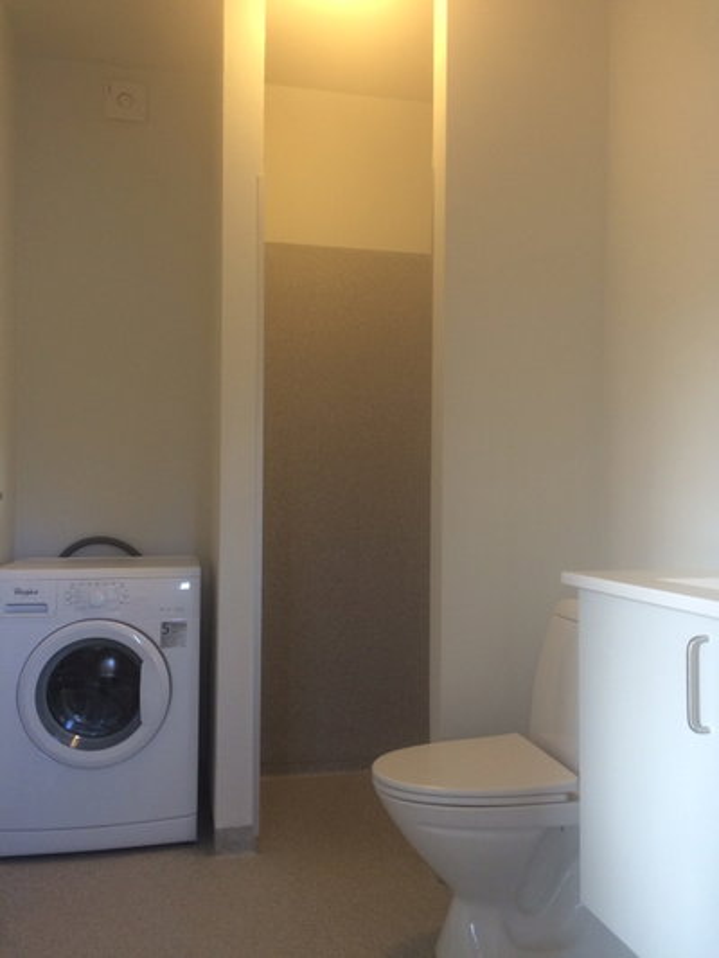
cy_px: 479
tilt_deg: -1.0
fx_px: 803
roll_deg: +1.7
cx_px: 360
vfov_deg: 61.6
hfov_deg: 48.2
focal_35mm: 29
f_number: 2.2
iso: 160
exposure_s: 1/33
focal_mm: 4.15
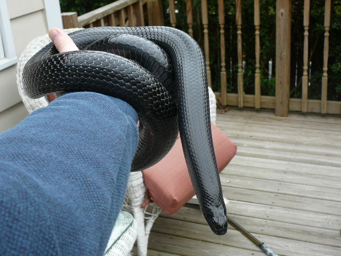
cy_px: 128
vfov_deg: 29.7
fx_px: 483
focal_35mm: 49
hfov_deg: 38.9
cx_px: 170
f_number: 3.4
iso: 80
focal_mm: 7.3
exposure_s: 1/60
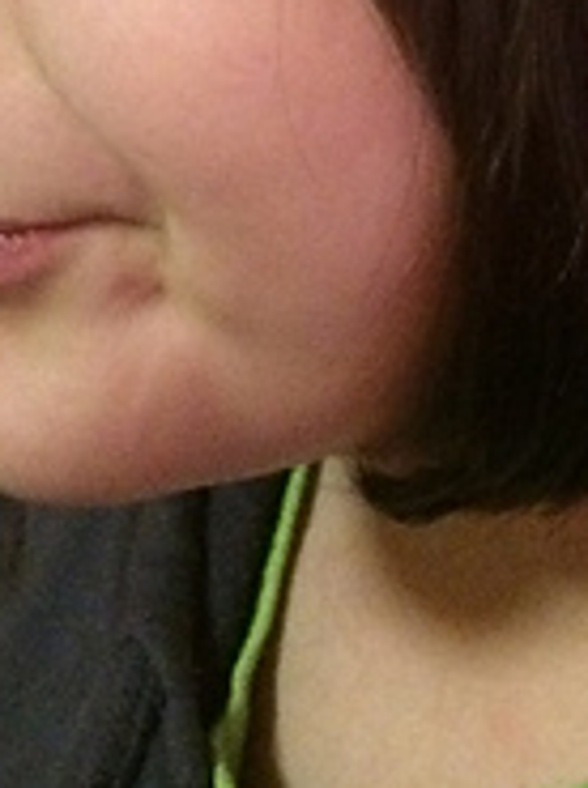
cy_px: -217
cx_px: 550
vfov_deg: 17.8
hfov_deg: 14.0
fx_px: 2364
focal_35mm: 104
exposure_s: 1/15
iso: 500
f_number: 2.2
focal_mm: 4.12
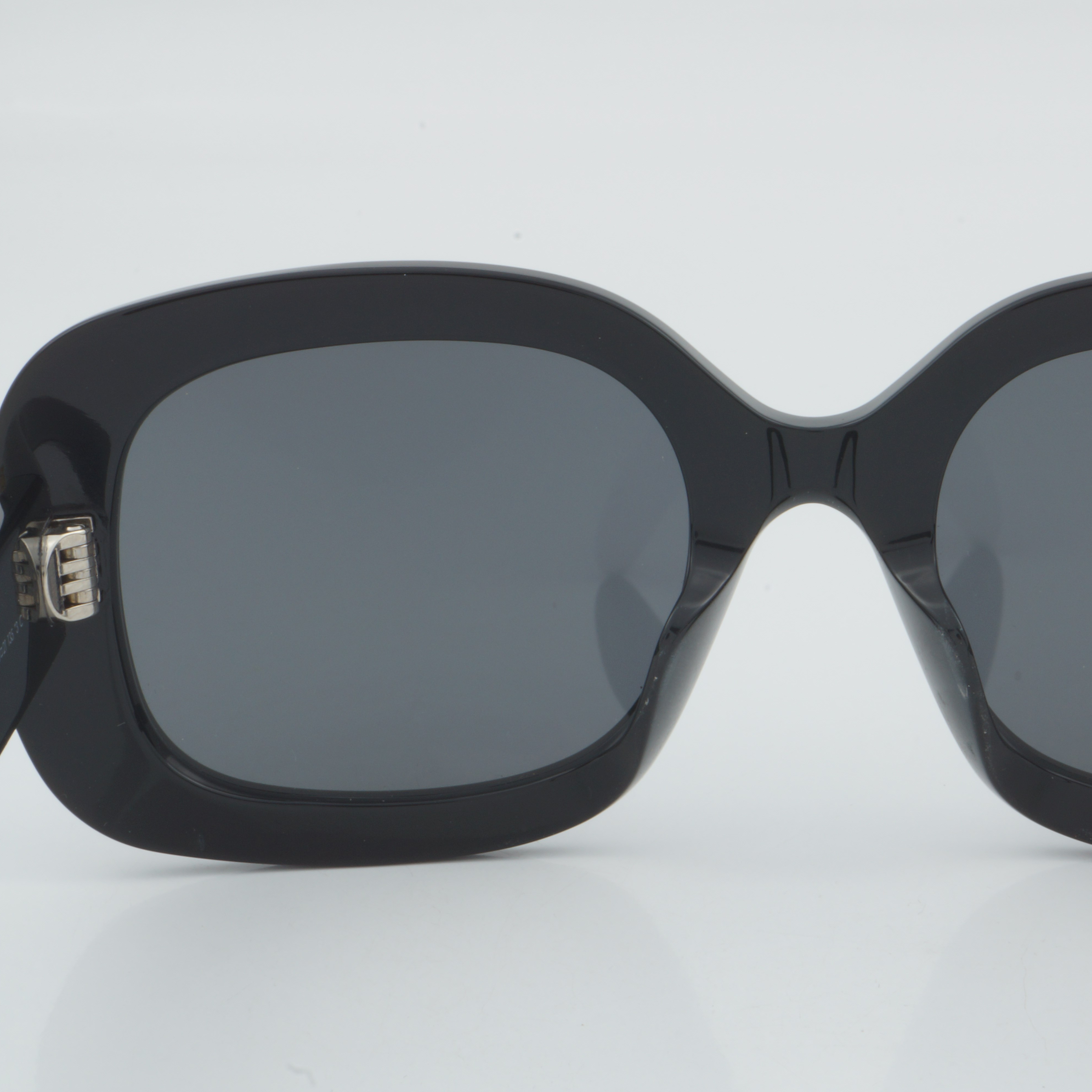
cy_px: 544
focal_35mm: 106
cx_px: 819
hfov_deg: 16.4
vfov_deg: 16.5
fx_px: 3770
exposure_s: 1/3
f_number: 32
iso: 100
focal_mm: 55
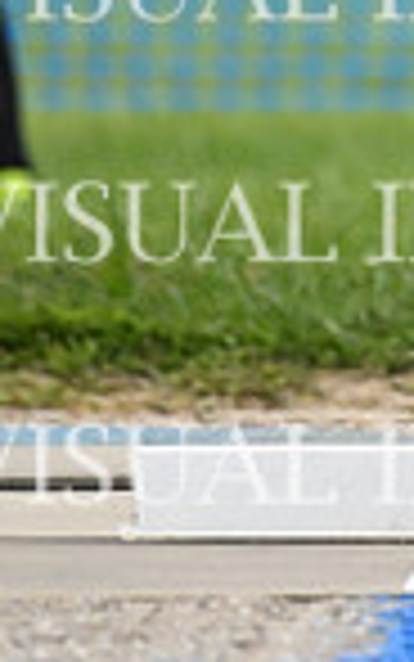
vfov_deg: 1.3
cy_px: -383
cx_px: 727
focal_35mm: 1605
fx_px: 28946
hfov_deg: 0.8
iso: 500
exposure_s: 1/2500
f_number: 4.5
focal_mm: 400
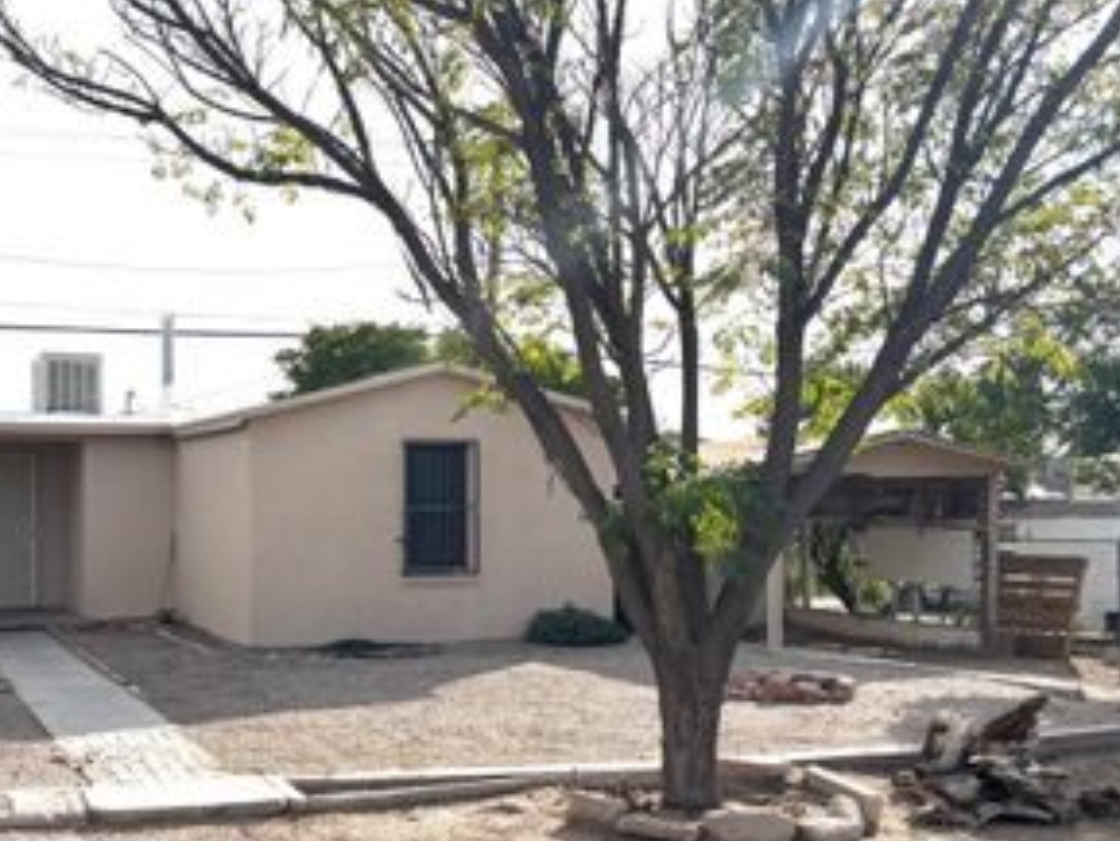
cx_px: 333
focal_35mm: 45
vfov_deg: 32.1
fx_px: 1457
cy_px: 498
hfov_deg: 41.3
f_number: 1.6
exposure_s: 1/4425
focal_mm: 5.96
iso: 50
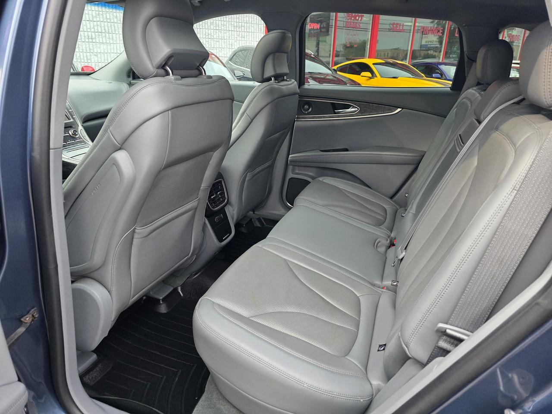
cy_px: 207
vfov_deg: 58.9
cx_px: 276
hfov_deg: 73.9
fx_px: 367
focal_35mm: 23
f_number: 1.7
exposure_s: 1/180
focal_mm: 6.3
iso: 40
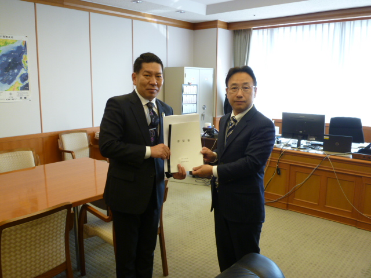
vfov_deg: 45.4
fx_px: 332
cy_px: 139
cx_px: 186
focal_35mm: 31
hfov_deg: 58.4
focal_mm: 5.5
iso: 125
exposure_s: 1/30
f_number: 3.1
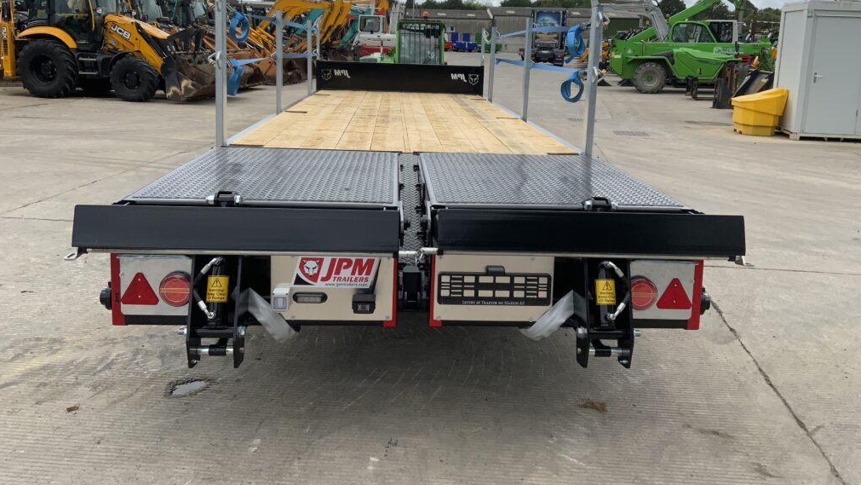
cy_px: 168
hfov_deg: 61.0
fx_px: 731
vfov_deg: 36.4
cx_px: 433
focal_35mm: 32
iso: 16
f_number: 1.8
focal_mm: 3
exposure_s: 1/2141
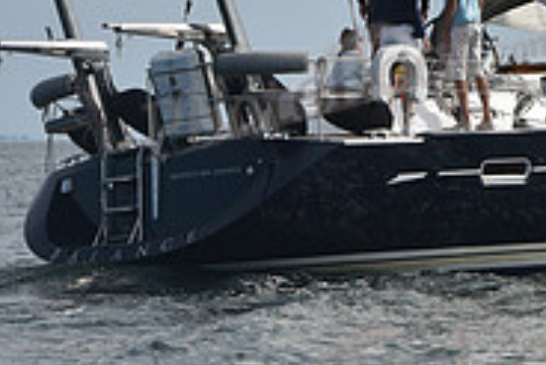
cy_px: -111
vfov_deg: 3.8
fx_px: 5555
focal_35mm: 366
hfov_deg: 5.6
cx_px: 715
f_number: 10
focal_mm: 116
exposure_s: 1/1250
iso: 320
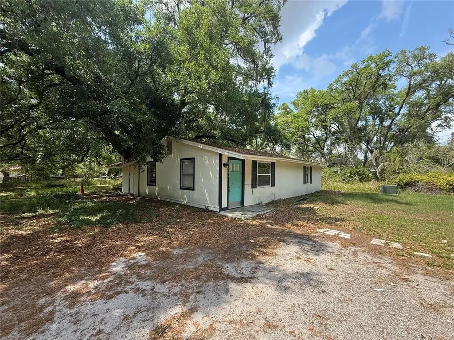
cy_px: 170
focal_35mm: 14
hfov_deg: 102.1
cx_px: 227
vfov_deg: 85.7
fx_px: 184
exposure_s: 1/717
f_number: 2.2
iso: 64
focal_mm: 2.22
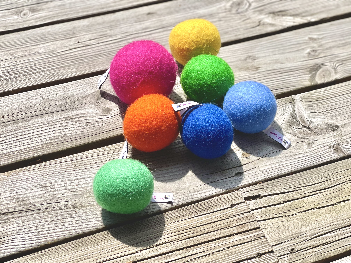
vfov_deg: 22.9
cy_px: 132
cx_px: 176
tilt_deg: -49.4
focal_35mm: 64
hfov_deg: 30.3
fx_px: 649
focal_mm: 7.5
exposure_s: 1/2273
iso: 32
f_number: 2.2
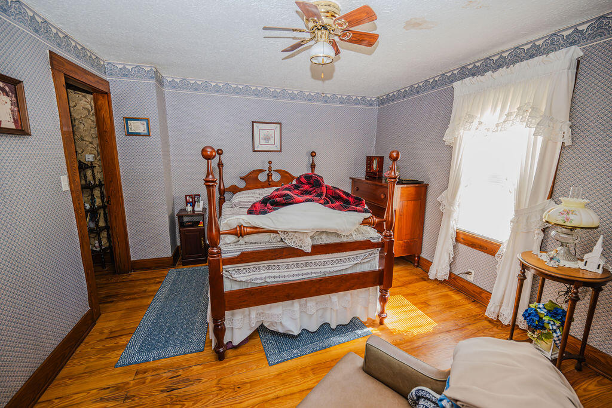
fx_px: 249
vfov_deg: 78.6
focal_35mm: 15
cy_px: 204
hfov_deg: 101.6
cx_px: 306
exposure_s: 1/200
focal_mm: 14
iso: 1250
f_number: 4
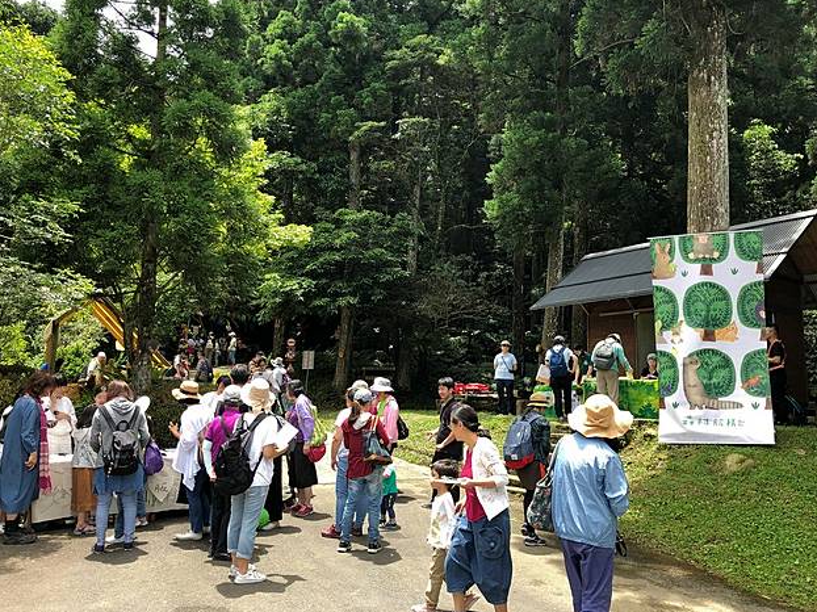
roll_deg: +0.3
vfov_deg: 48.2
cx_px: 401
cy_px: 308
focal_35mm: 29
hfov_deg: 61.7
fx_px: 684
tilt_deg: +8.2
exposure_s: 1/432
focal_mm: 4
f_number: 1.8
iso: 20
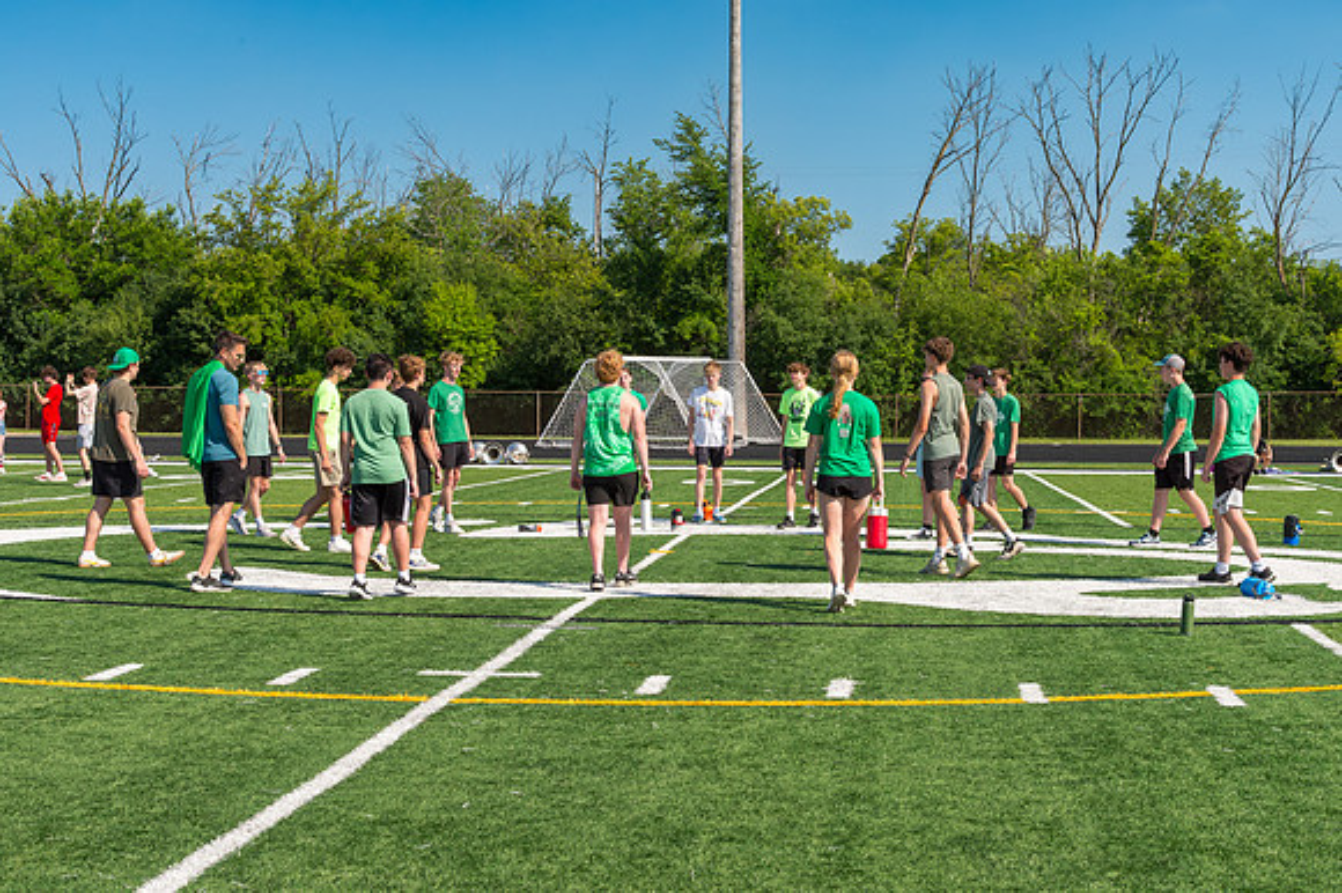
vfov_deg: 24.8
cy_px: 423
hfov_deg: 36.5
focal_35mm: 55
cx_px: 634
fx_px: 2034
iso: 1250
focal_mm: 48
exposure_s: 1/400
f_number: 13
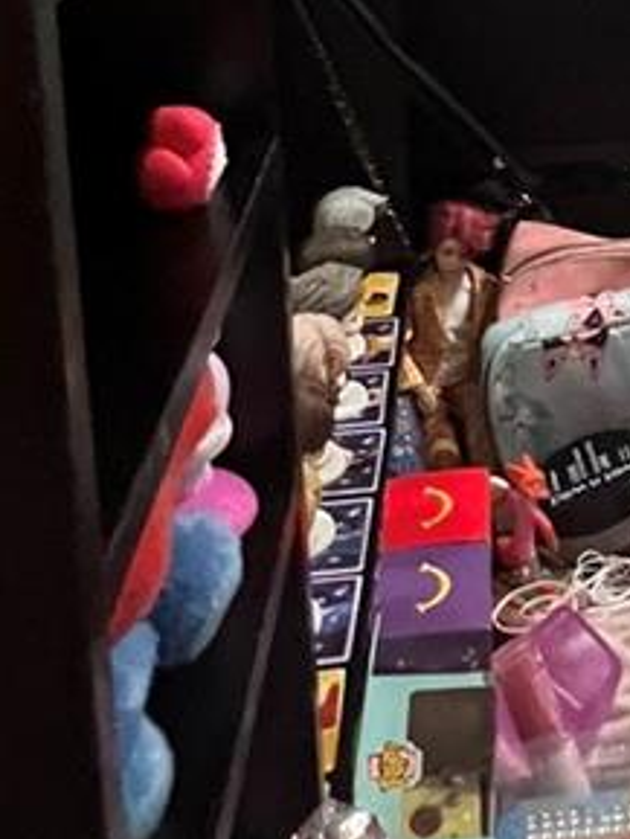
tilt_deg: -7.3
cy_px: -241
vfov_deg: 29.1
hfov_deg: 24.1
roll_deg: +2.4
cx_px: 793
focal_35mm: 54
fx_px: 1309
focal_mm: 1.57
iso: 640
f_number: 1.8
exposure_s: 1/40
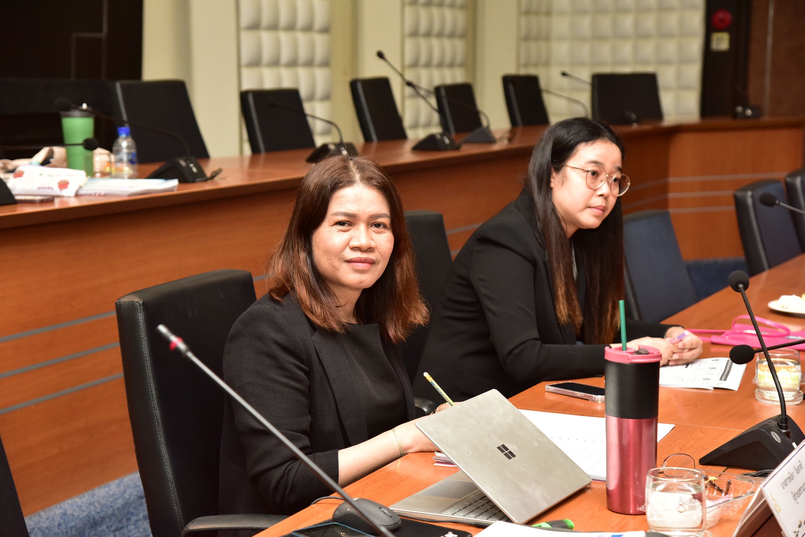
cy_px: 268
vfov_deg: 17.5
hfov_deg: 26.0
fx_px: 1744
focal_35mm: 78
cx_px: 402
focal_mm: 78
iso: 2000
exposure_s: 1/125
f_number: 5.6
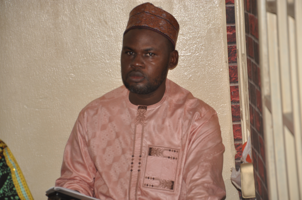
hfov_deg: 13.1
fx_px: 1320
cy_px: 100
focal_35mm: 158
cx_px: 151
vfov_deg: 8.7
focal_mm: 105
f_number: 5.6
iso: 200
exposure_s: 1/60
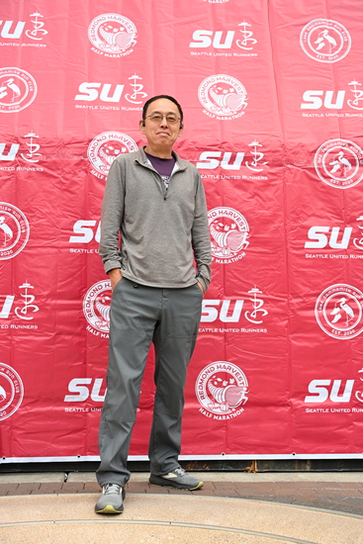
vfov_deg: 42.7
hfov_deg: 29.3
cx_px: 182
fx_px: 695
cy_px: 272
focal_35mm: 46
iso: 2000
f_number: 4
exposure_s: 1/400
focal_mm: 46
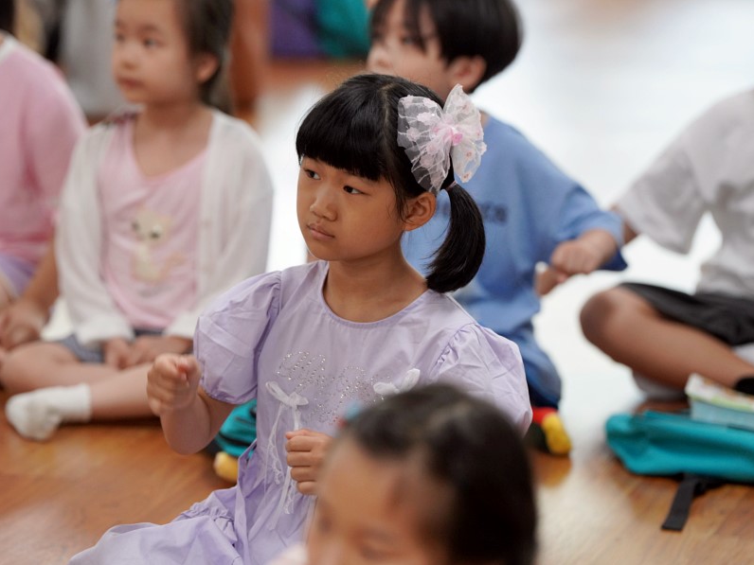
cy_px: 283
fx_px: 4378
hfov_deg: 9.8
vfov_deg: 7.4
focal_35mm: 201
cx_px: 350
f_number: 4
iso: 2000
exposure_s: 1/200
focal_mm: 185
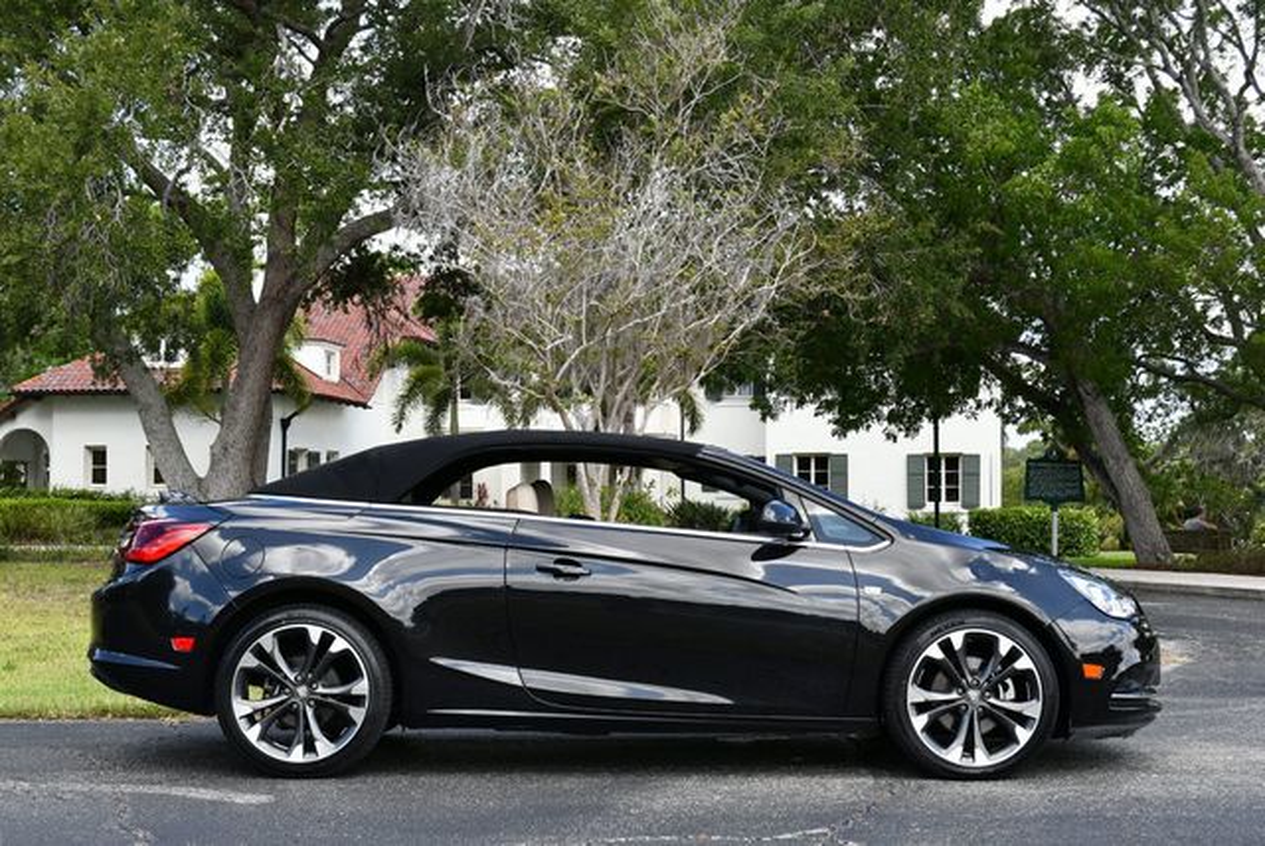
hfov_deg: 38.2
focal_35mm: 52
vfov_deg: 26.0
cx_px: 632
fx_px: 1829
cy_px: 423
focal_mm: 26
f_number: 5.6
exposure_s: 1/250
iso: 200
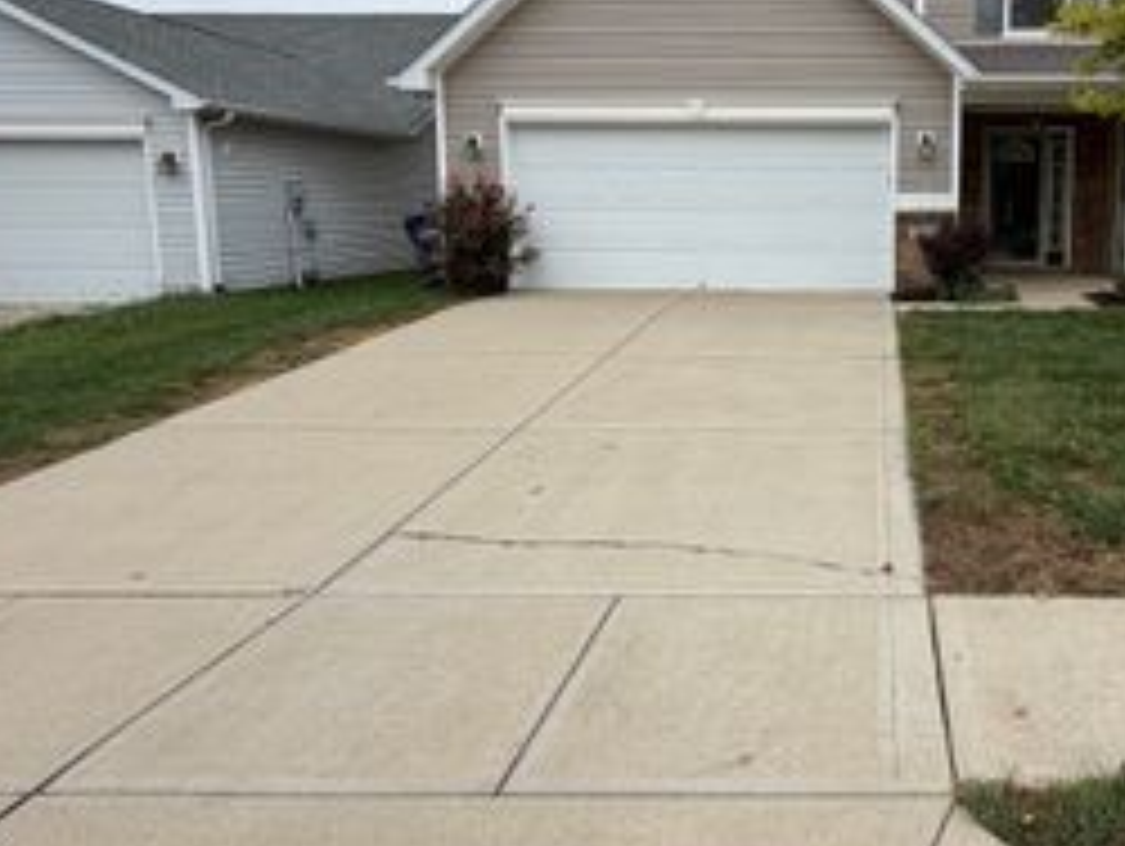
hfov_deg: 59.8
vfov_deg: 49.4
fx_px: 911
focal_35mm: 28
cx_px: 850
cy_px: 326
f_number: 2.2
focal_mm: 2.22
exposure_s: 1/502
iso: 50
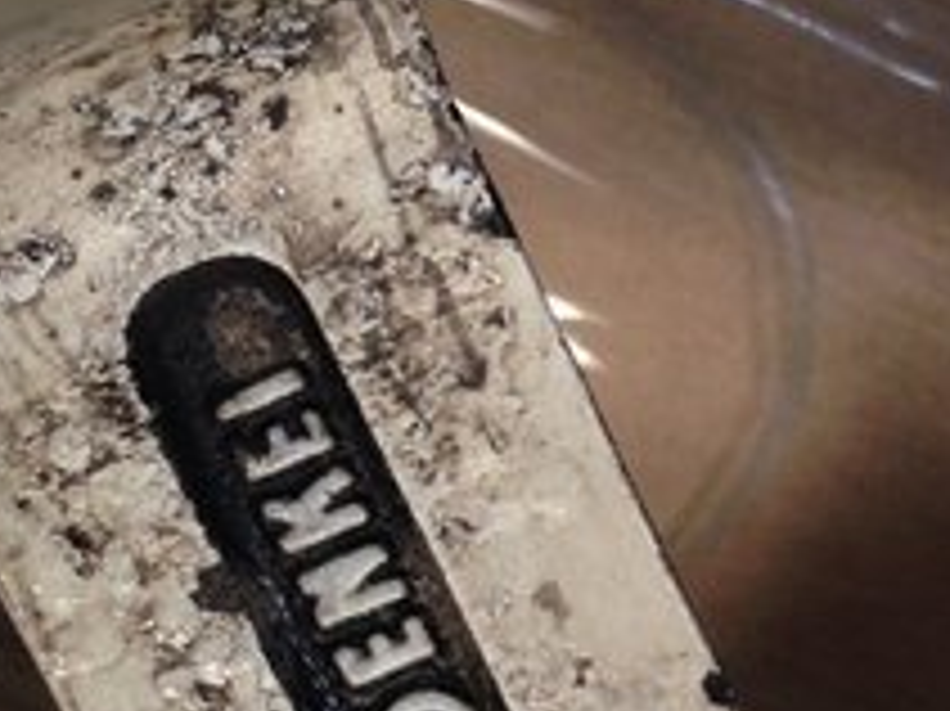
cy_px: 454
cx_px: 864
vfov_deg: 11.8
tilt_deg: -30.2
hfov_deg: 15.6
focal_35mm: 125
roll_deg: -22.6
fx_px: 3429
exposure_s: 1/20
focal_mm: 4.12
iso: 80
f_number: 2.4
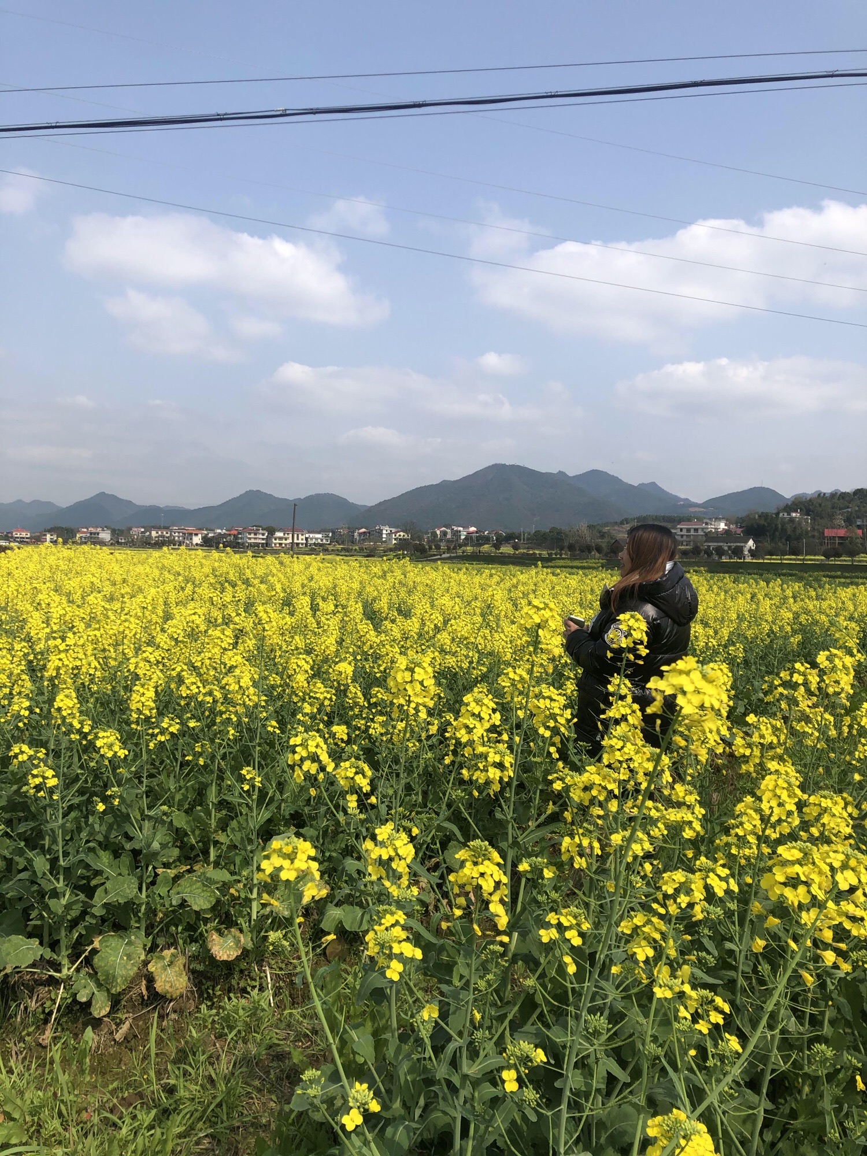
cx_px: 434
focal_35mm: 28
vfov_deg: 63.4
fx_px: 935
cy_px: 578
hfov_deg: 49.7
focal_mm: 4
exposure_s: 1/2525
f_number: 1.8
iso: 20
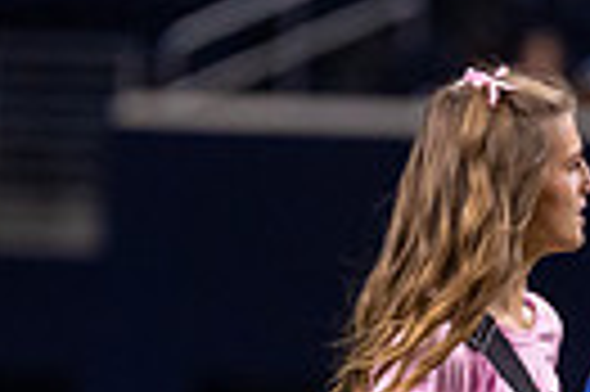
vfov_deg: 1.0
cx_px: 413
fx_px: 21917
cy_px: 579
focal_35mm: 1339
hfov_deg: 1.5
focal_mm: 200
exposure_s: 1/1000
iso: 2000
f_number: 2.8
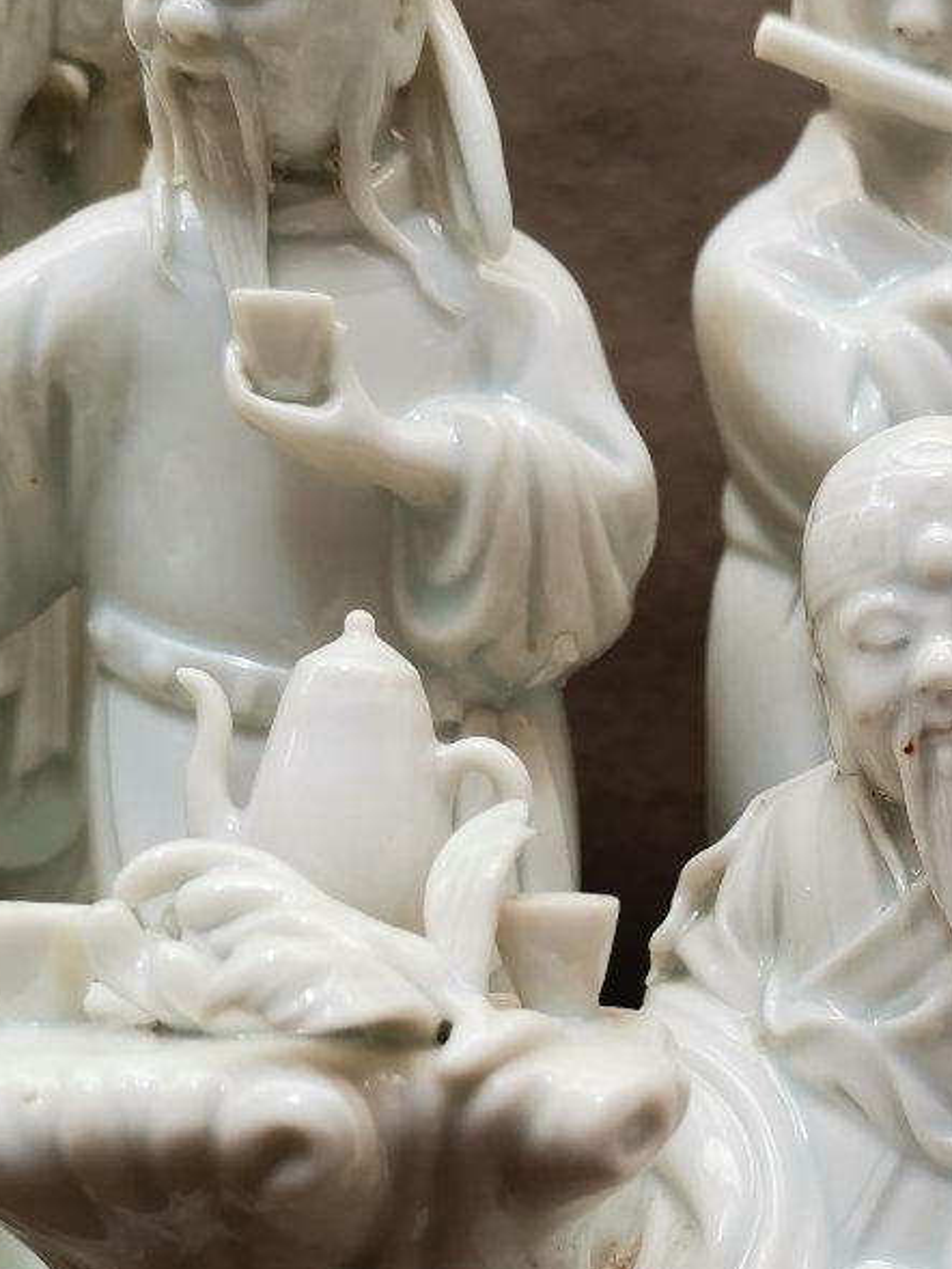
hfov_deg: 26.4
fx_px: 1943
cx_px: 900
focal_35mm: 53
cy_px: 888
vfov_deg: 35.7
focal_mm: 4.75
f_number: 1.8
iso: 50
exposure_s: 1/100
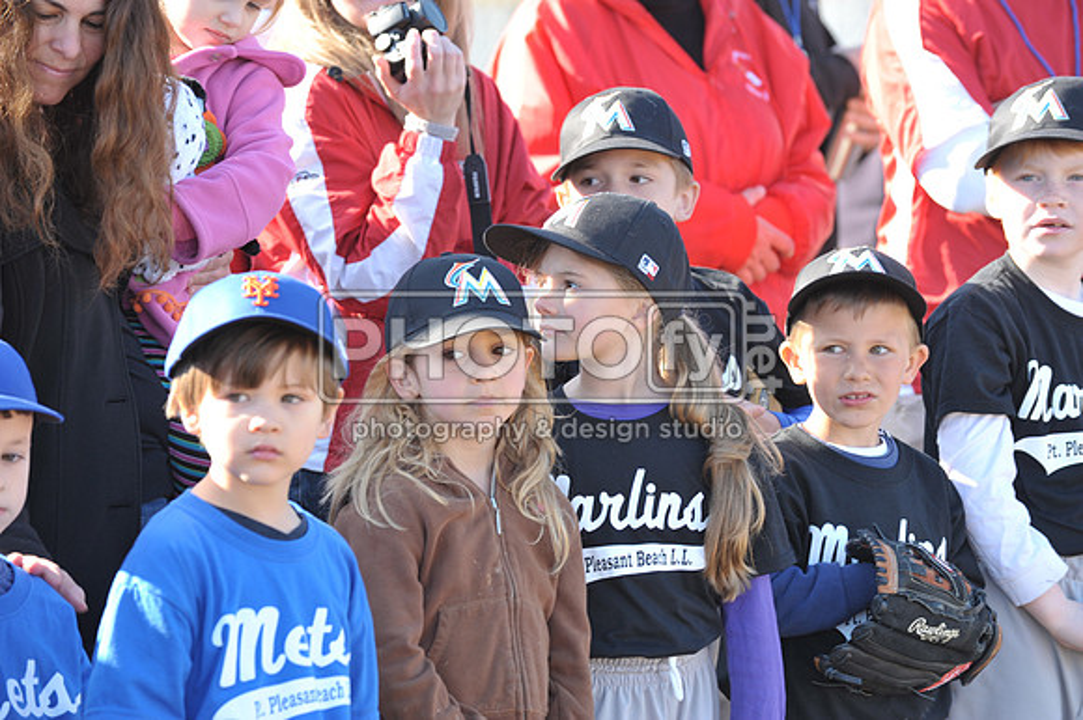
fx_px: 6013
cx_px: 542
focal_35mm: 200
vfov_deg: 6.9
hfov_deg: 10.3
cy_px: 360
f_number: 7.1
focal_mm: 200
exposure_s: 1/160
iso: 400
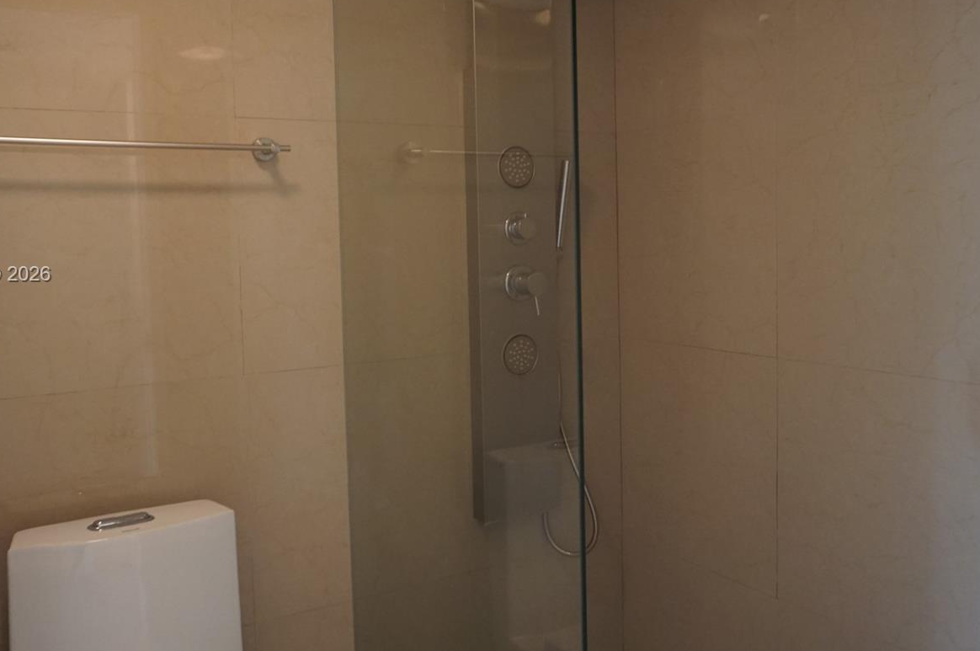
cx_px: 462
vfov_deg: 39.8
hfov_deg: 57.2
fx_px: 897
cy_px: 276
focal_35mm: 33
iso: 1250
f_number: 3.5
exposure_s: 1/60
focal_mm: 16
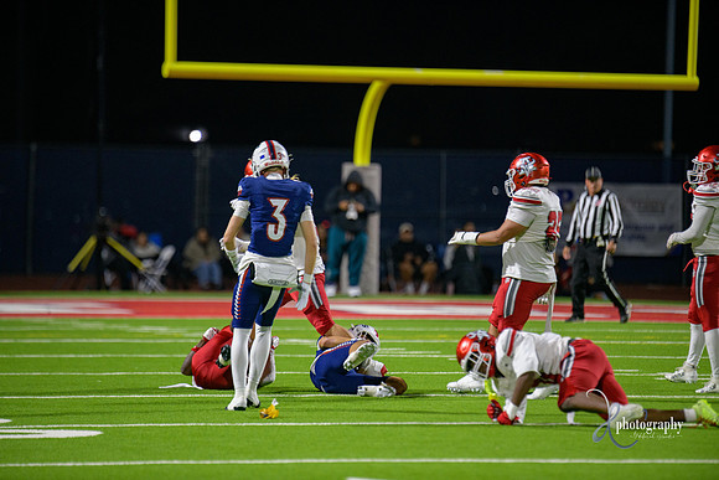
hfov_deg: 6.9
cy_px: 240
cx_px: 360
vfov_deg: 4.6
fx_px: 5993
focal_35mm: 300
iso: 2000
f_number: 2.8
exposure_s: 1/250
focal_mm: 300
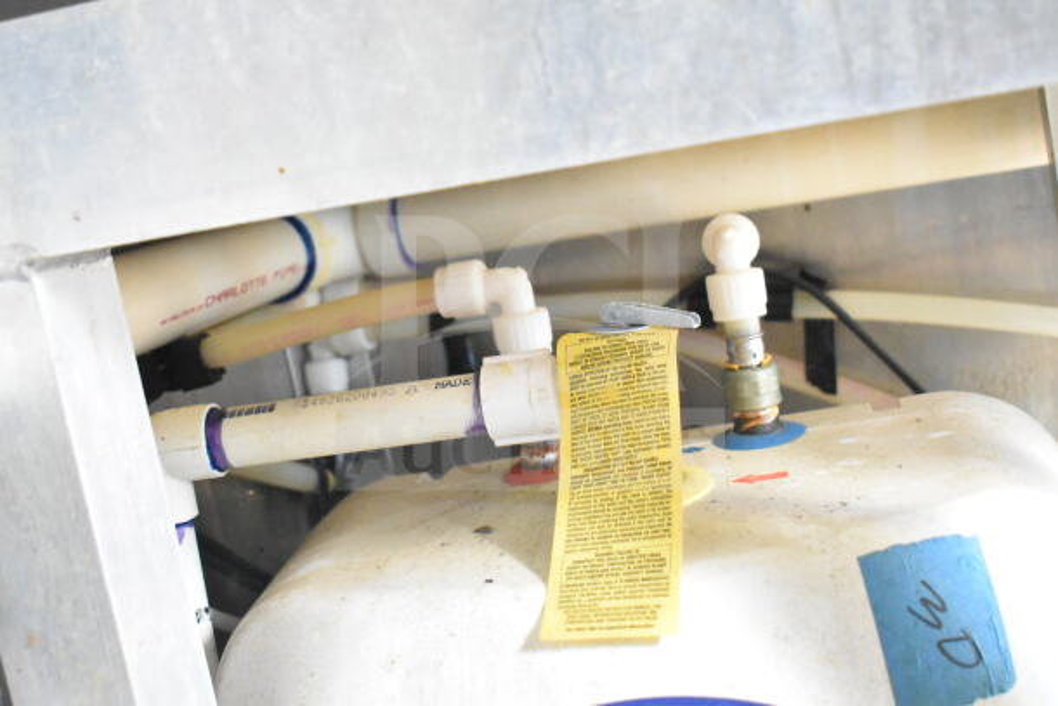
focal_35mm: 51
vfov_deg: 26.5
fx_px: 1499
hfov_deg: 38.9
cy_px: 353
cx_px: 529
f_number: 4.5
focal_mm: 34
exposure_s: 1/50
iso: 11400
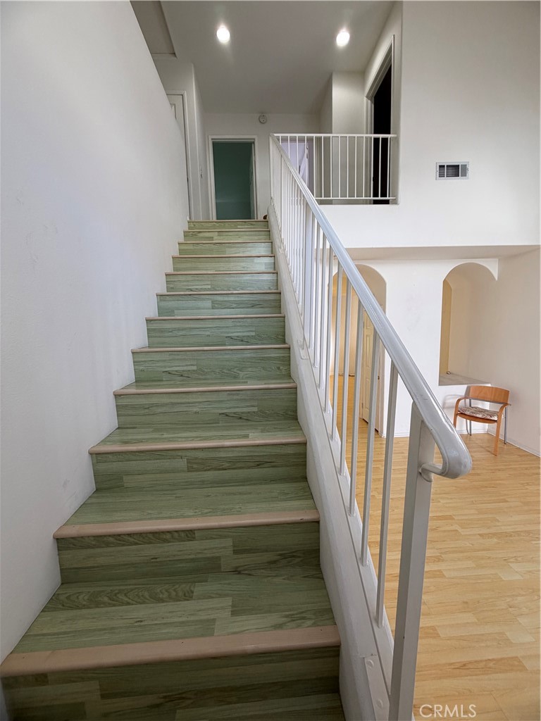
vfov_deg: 102.1
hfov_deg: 85.7
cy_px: 360
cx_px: 270
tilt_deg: -6.8
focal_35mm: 14
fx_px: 292
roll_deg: +1.1
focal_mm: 2.22
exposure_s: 1/120
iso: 100
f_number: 2.2
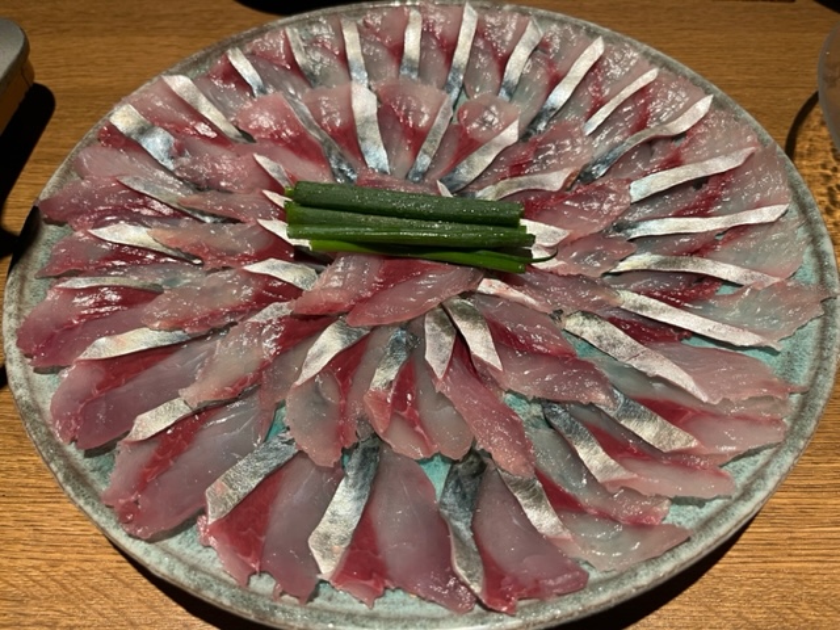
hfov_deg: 67.3
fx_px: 631
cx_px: 420
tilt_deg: -54.1
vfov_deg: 53.1
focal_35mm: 26
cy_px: 315
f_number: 1.6
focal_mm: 5.1
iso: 80
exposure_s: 1/60
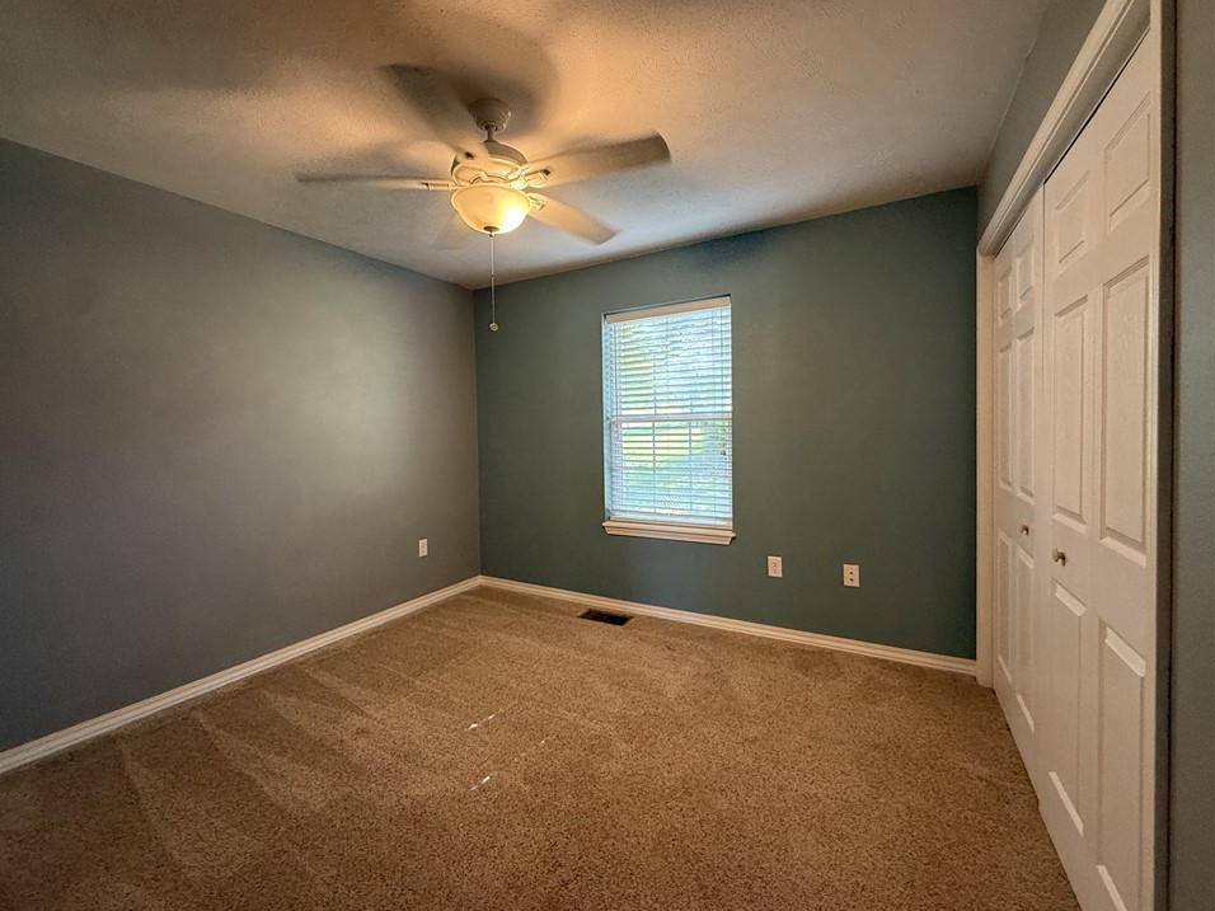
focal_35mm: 15
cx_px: 569
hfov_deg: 98.0
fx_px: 526
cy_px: 445
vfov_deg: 81.7
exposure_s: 1/60
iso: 400
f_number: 2.2
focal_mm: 2.22
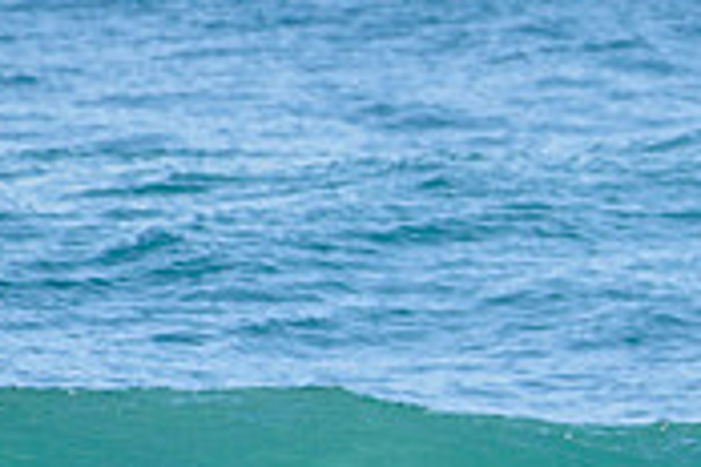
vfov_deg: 0.7
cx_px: 1147
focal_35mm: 2042
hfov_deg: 1.0
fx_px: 39759
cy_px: 592
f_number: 5.6
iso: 250
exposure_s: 1/2000
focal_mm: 500
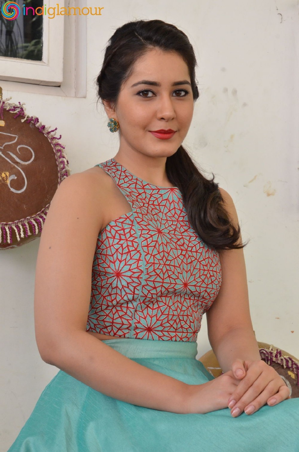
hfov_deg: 15.6
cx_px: 150
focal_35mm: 87
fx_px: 1089
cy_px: 226
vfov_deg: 23.4
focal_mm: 58
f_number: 8
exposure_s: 1/125
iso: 2000
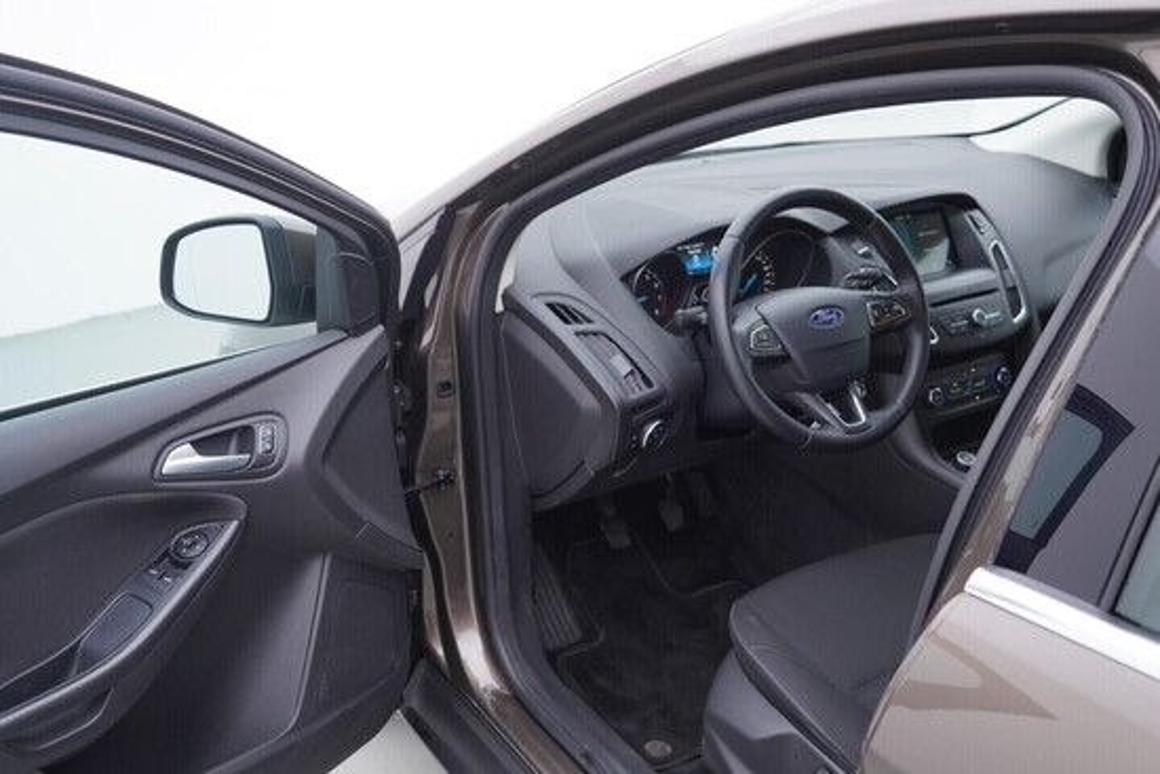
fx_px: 1160
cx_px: 580
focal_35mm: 36
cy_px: 387
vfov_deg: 36.9
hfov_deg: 53.1
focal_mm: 24
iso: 125
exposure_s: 1/50
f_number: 3.2
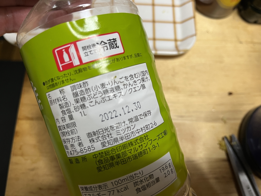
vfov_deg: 53.1
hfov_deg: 67.3
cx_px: 130
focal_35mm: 26
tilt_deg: -71.3
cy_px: 98
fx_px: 196
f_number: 1.6
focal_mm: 5.1
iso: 80
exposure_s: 1/50
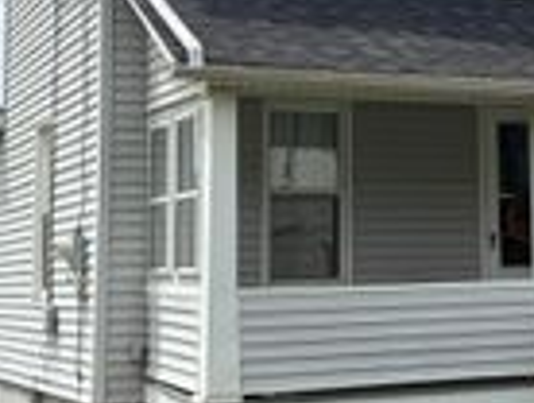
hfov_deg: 20.2
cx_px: 530
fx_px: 1453
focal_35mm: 94
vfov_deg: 15.7
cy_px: 95
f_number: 1.6
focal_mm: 5.96
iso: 50
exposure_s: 1/4950
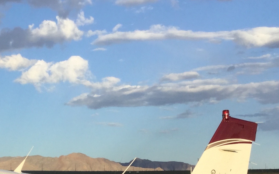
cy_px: 266
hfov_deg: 20.7
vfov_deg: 12.6
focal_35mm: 98
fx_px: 745
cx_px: 26
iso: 25
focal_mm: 3.3
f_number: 2.4
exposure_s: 1/776
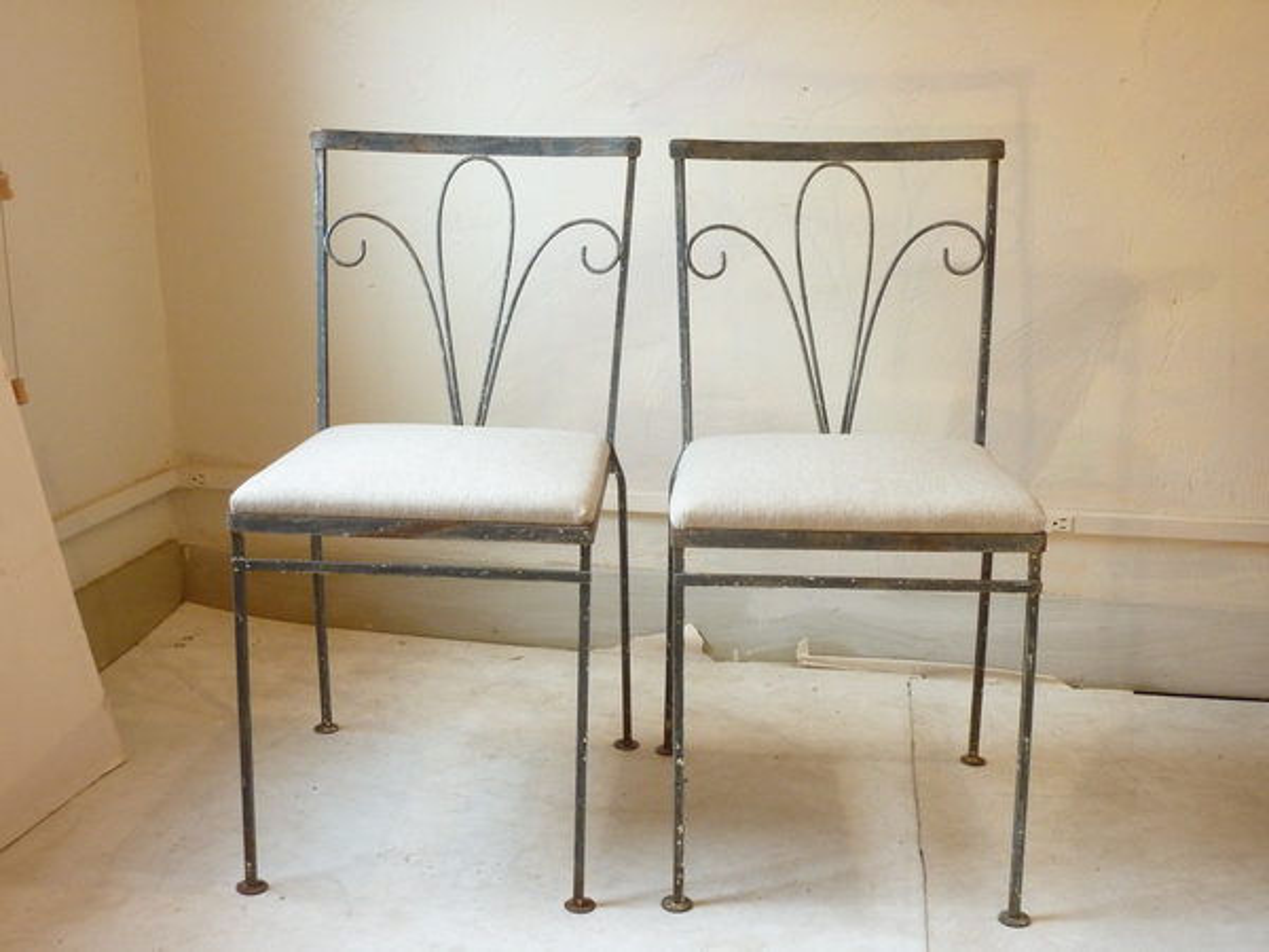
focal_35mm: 42
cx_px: 634
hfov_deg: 44.8
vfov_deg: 34.3
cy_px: 476
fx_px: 1540
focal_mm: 6.9
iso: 400
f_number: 3.7
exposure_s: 1/20
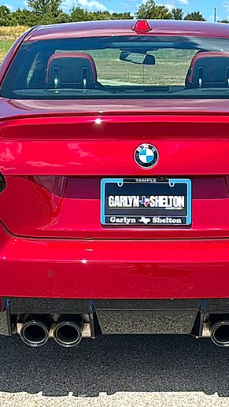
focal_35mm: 56
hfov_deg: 21.4
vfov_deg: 37.2
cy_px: 203
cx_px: 135
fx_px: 604
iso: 80
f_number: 1.78
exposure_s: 1/4808
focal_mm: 6.86
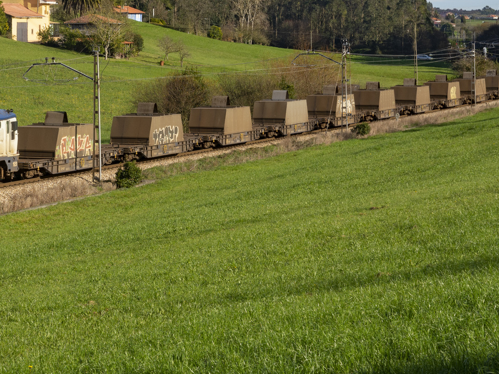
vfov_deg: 11.3
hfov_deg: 14.9
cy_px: 43
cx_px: 77
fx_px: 1888
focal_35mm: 131
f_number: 8
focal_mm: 42
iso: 200
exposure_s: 1/500
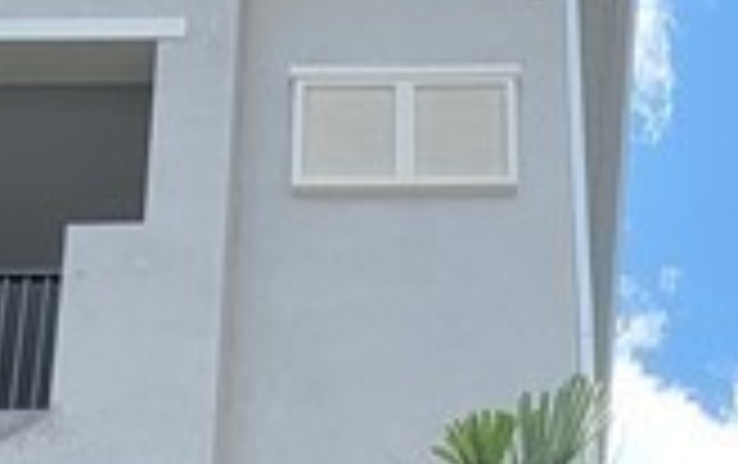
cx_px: 472
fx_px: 1732
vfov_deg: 10.7
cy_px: 1383
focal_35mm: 86
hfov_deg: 24.0
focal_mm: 1.74
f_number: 2.2
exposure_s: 1/1157
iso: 40
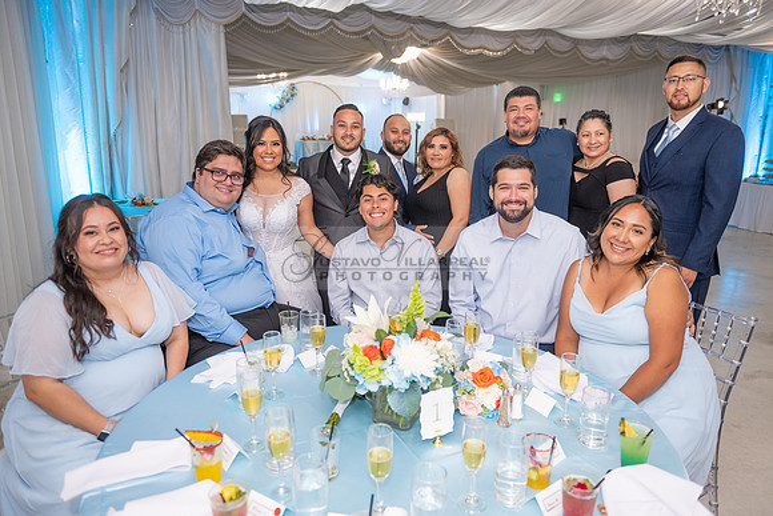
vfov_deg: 49.6
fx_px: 558
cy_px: 258
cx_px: 386
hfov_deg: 69.4
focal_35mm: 26
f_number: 3.2
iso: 1000
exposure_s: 1/160
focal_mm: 26
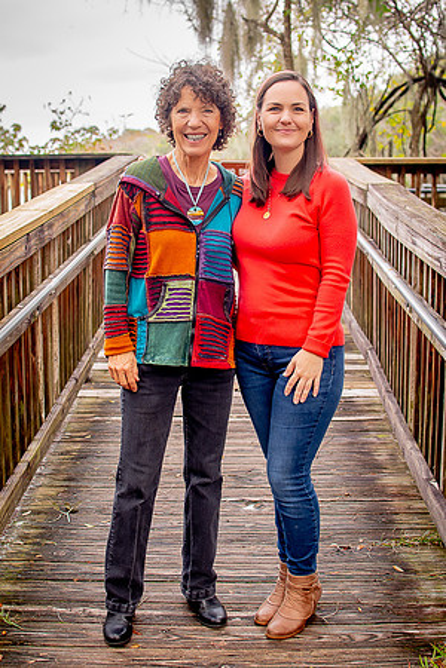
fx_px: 966
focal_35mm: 52
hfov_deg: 26.0
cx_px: 223
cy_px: 334
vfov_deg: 38.2
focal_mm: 35
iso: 200
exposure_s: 1/250
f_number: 3.5
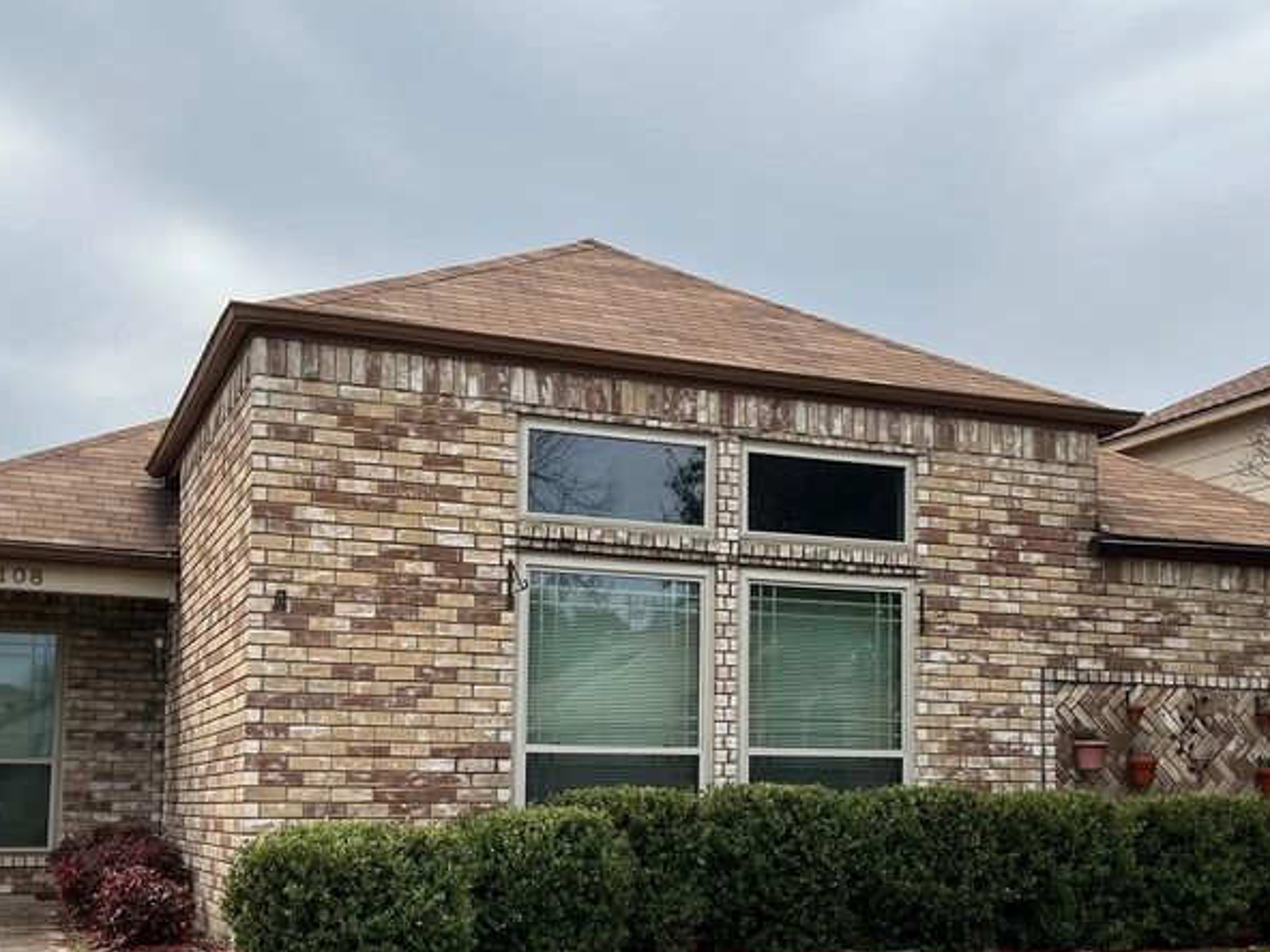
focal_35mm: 45
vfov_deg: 31.9
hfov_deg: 41.9
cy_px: 630
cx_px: 749
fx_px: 1651
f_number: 1.6
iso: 50
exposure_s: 1/3311
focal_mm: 5.1
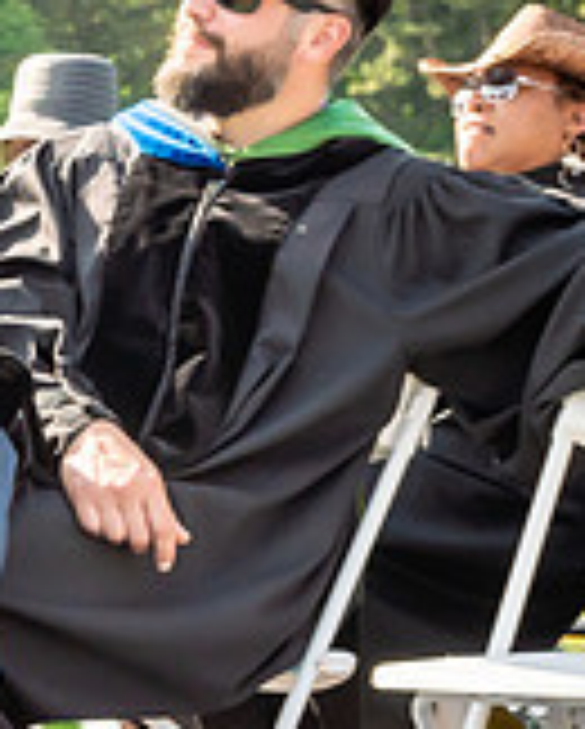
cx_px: -646
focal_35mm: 170
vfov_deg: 11.3
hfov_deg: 8.6
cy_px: 346
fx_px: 3672
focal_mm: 29
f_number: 7.1
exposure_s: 1/500
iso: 200
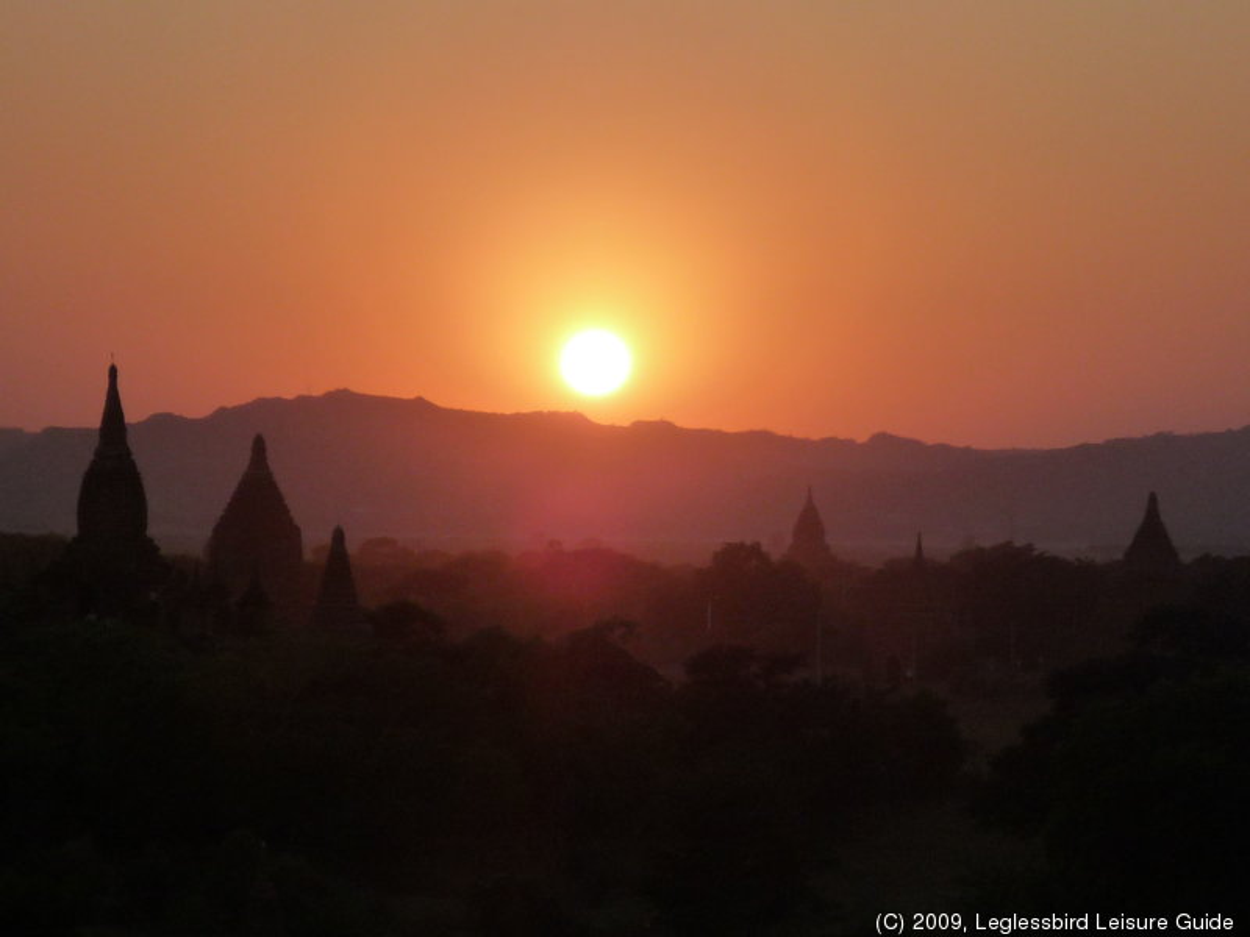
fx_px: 6500
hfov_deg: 11.0
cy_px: 468
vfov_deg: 8.2
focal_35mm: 180
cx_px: 625
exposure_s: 1/500
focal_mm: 22
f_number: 5.9
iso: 160
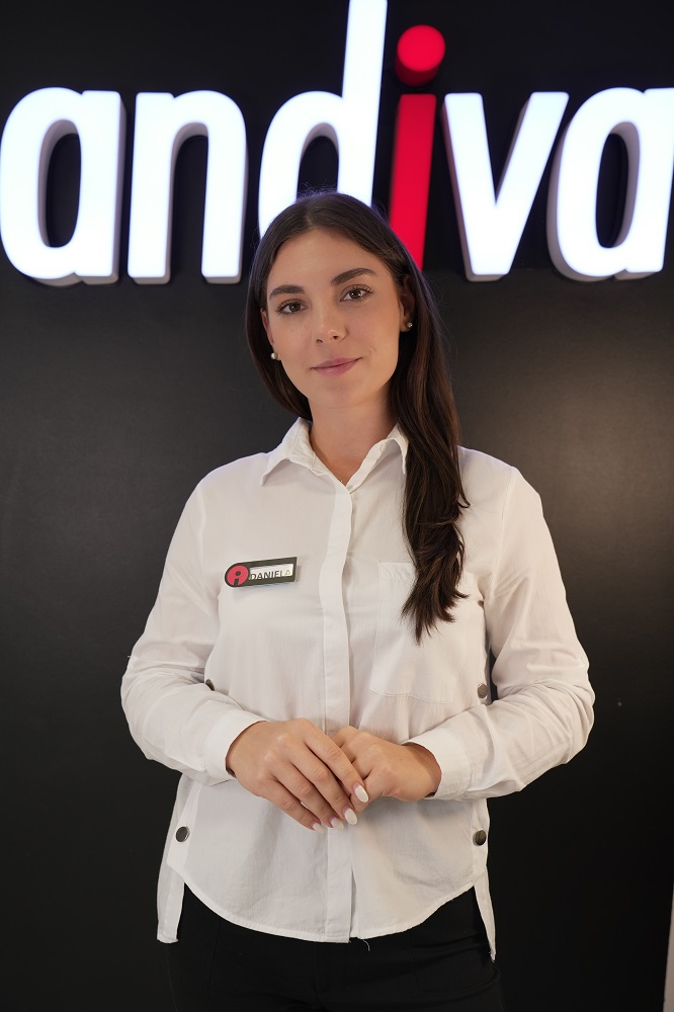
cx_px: 337
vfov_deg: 49.6
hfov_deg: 34.2
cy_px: 506
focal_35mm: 39
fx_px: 1096
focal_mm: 39
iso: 320
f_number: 4.5
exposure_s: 1/60
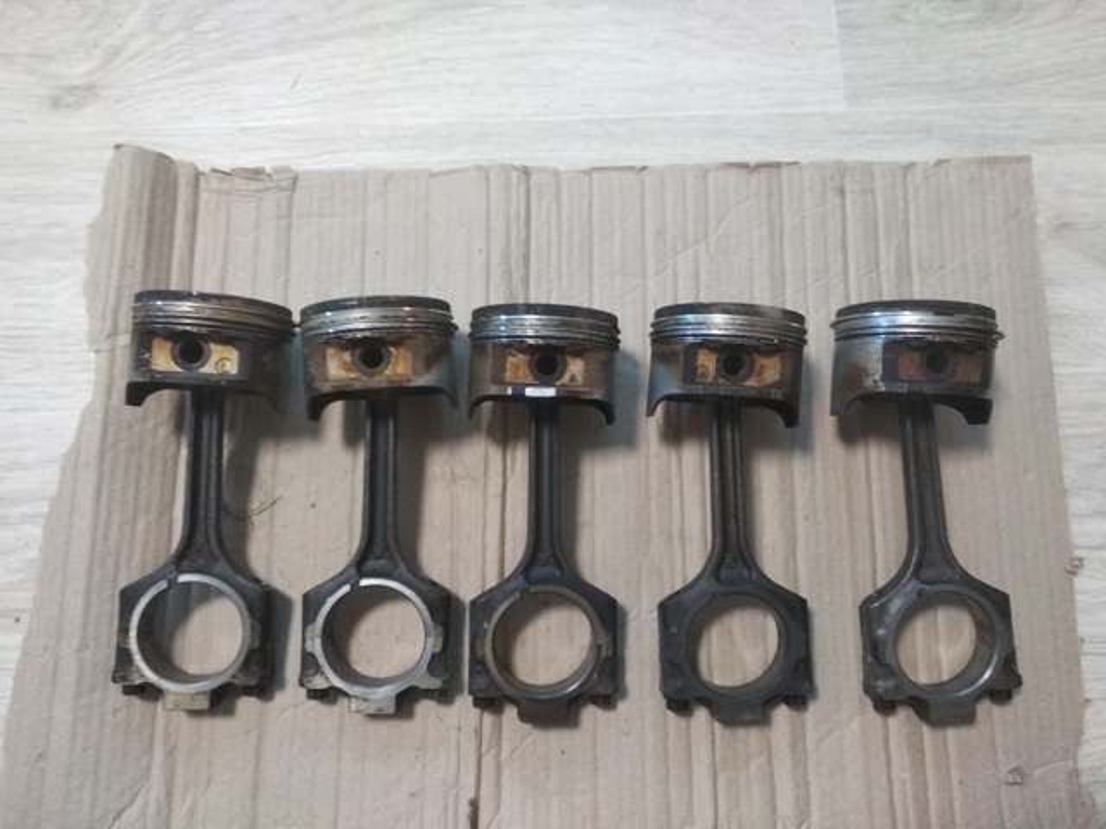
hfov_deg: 67.3
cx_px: 553
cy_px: 414
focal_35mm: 26
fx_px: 831
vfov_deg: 53.1
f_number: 2.2
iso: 800
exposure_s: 1/33
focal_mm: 3.81
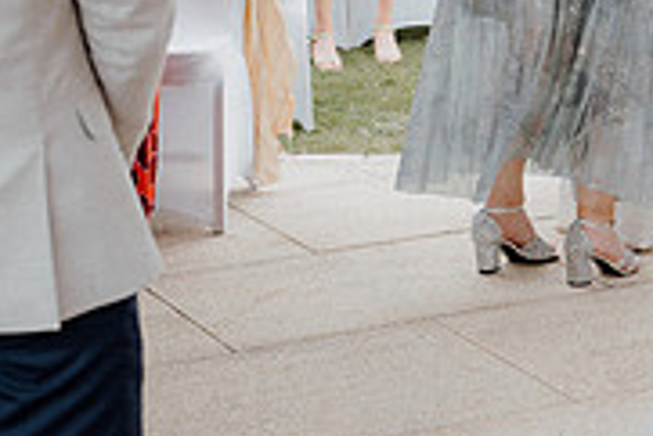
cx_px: 429
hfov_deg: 16.7
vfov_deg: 11.0
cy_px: -110
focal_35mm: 122
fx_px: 2215
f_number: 3.5
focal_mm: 38
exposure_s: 1/200
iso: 125
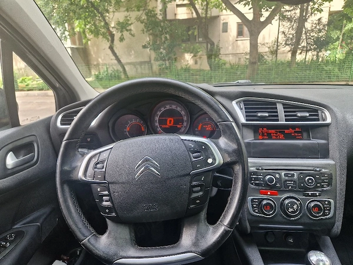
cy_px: 132
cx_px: 176
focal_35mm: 23
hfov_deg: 73.9
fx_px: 235
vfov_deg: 58.9
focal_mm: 5.4
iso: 100
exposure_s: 1/182
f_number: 1.8
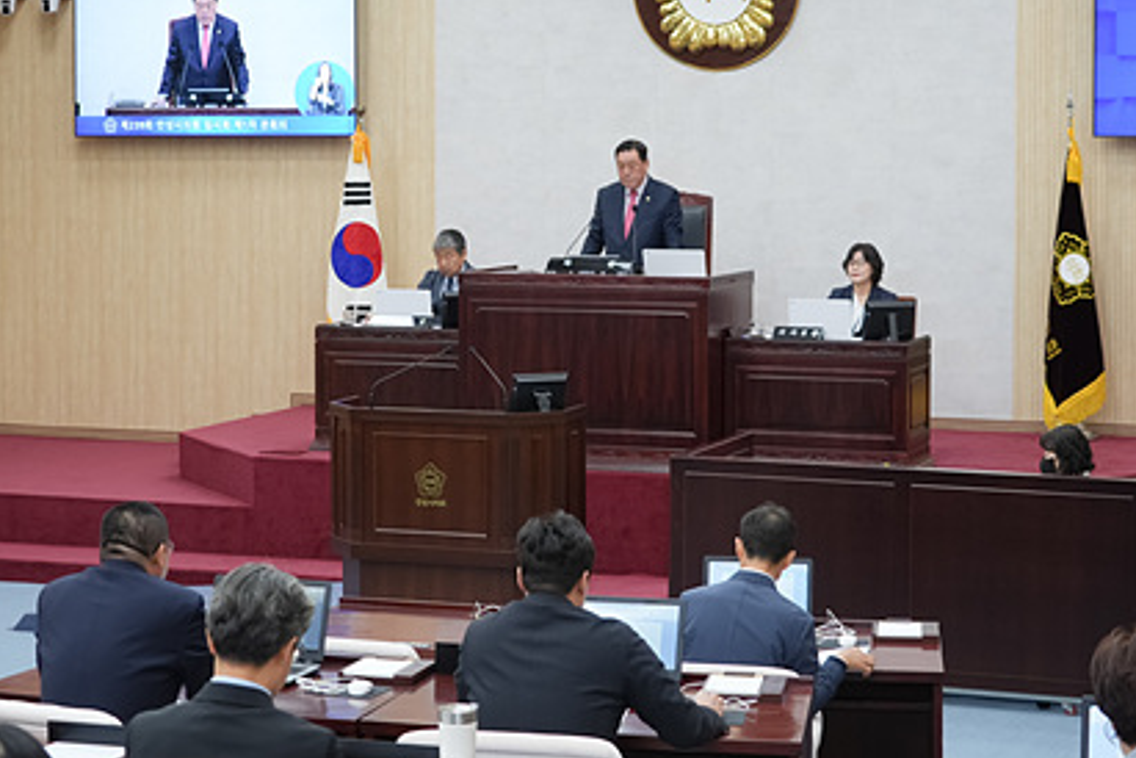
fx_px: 2493
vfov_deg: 17.2
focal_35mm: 79
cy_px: 231
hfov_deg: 25.7
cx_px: 533
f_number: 4.5
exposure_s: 1/50
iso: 500
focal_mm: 50
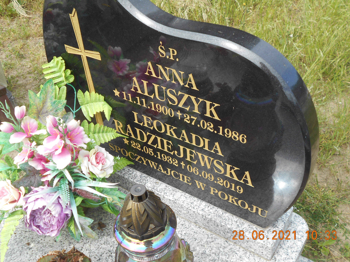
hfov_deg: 47.9
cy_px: 131
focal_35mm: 39
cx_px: 175
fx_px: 394
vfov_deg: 36.8
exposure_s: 1/250
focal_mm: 6.7
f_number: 3.9
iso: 80
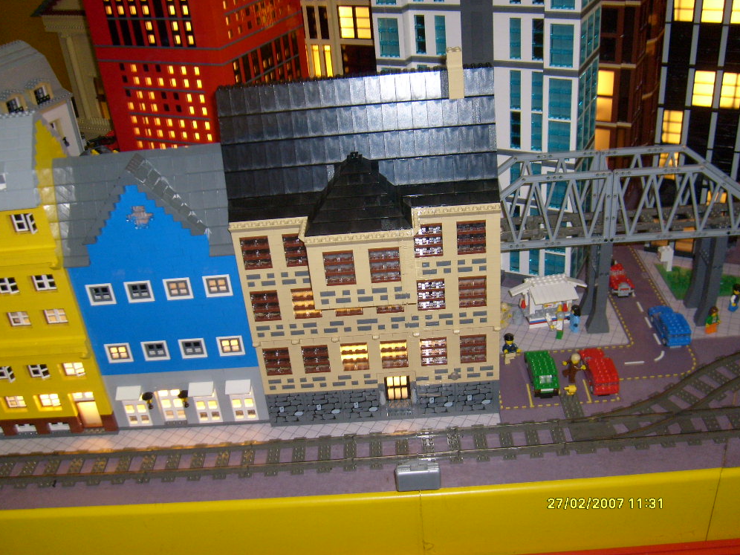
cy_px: 277
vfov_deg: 39.7
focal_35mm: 36
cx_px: 363
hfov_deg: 51.4
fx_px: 770
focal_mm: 5.8
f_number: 2.8
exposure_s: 1/45
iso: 100
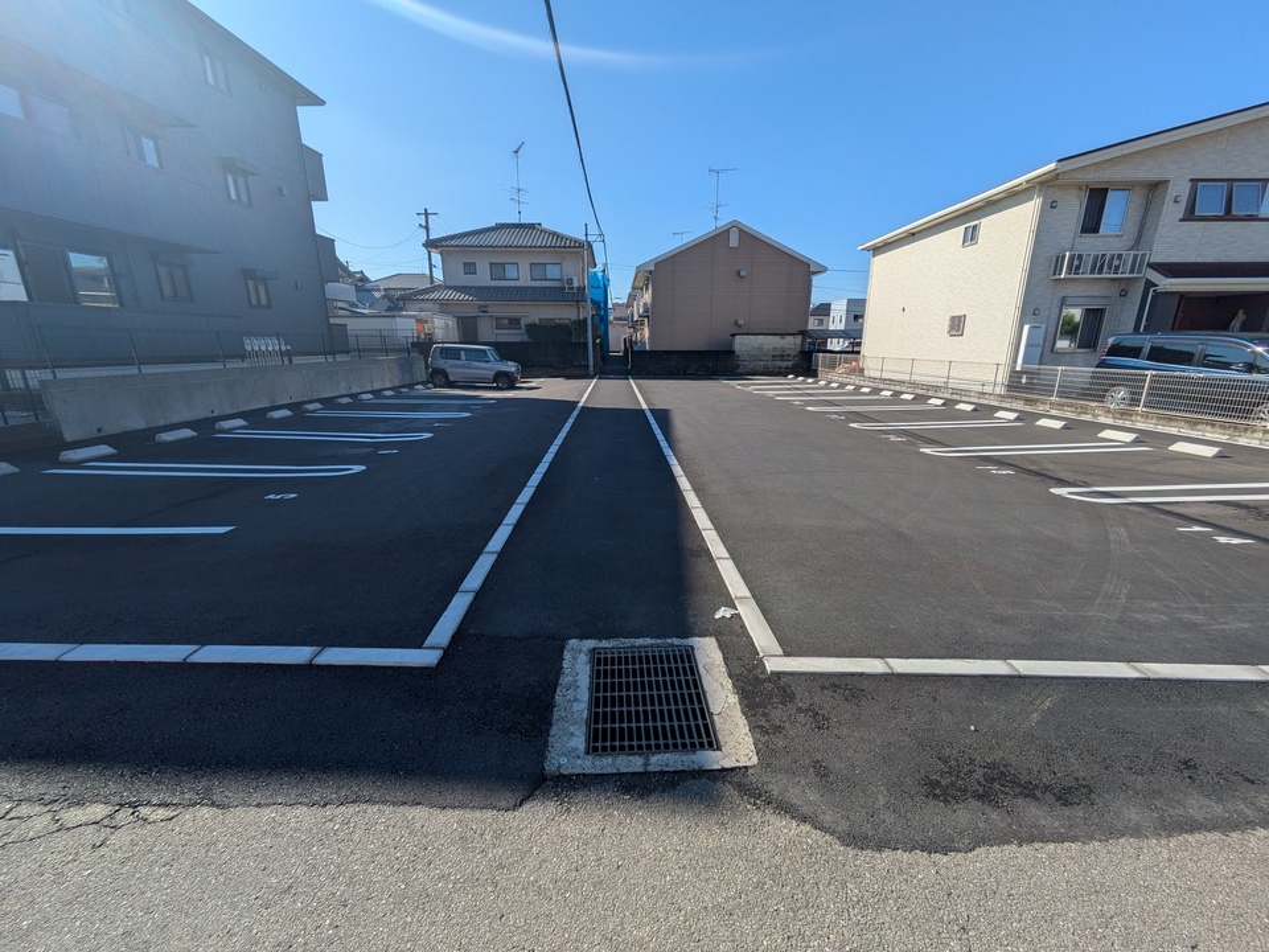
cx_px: 634
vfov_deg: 85.7
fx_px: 513
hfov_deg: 102.1
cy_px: 476
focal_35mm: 14
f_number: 2.2
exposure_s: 1/1751
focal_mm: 1.83
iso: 51
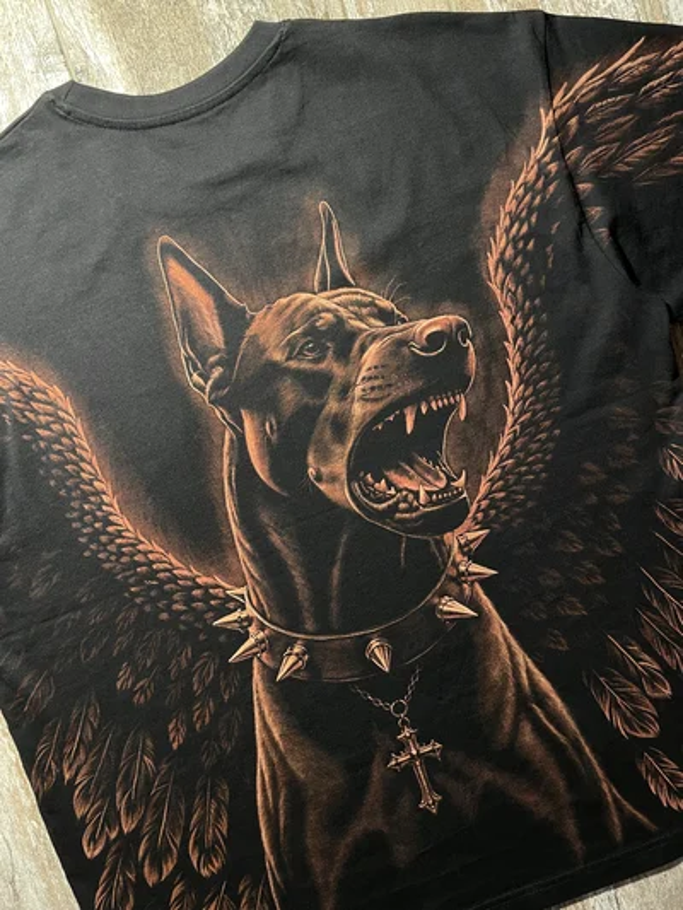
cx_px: 342
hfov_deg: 53.1
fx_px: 684
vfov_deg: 67.3
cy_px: 455
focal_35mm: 26
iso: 400
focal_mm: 4.2
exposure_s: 1/50
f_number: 1.6
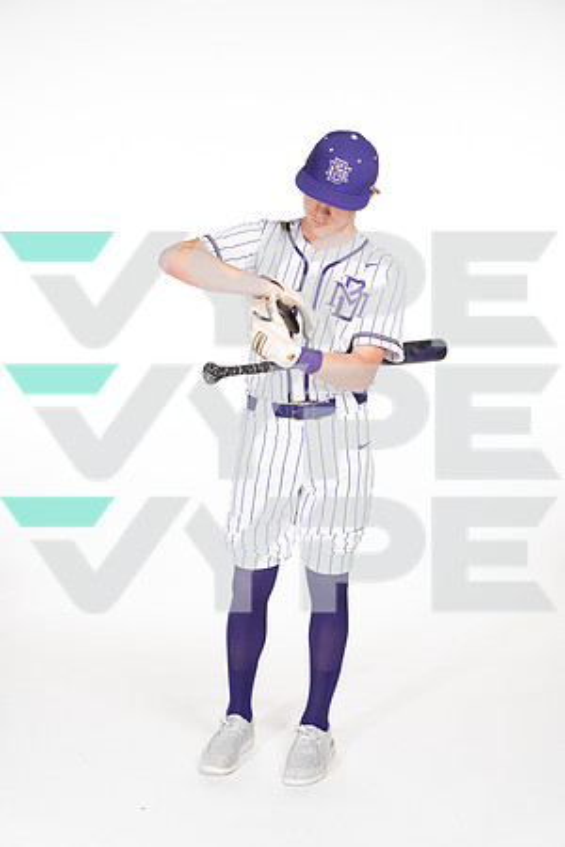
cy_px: 424
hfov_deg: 27.0
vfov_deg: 39.6
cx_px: 282
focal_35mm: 50
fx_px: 1177
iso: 250
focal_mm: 50
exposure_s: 1/250
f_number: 5.6
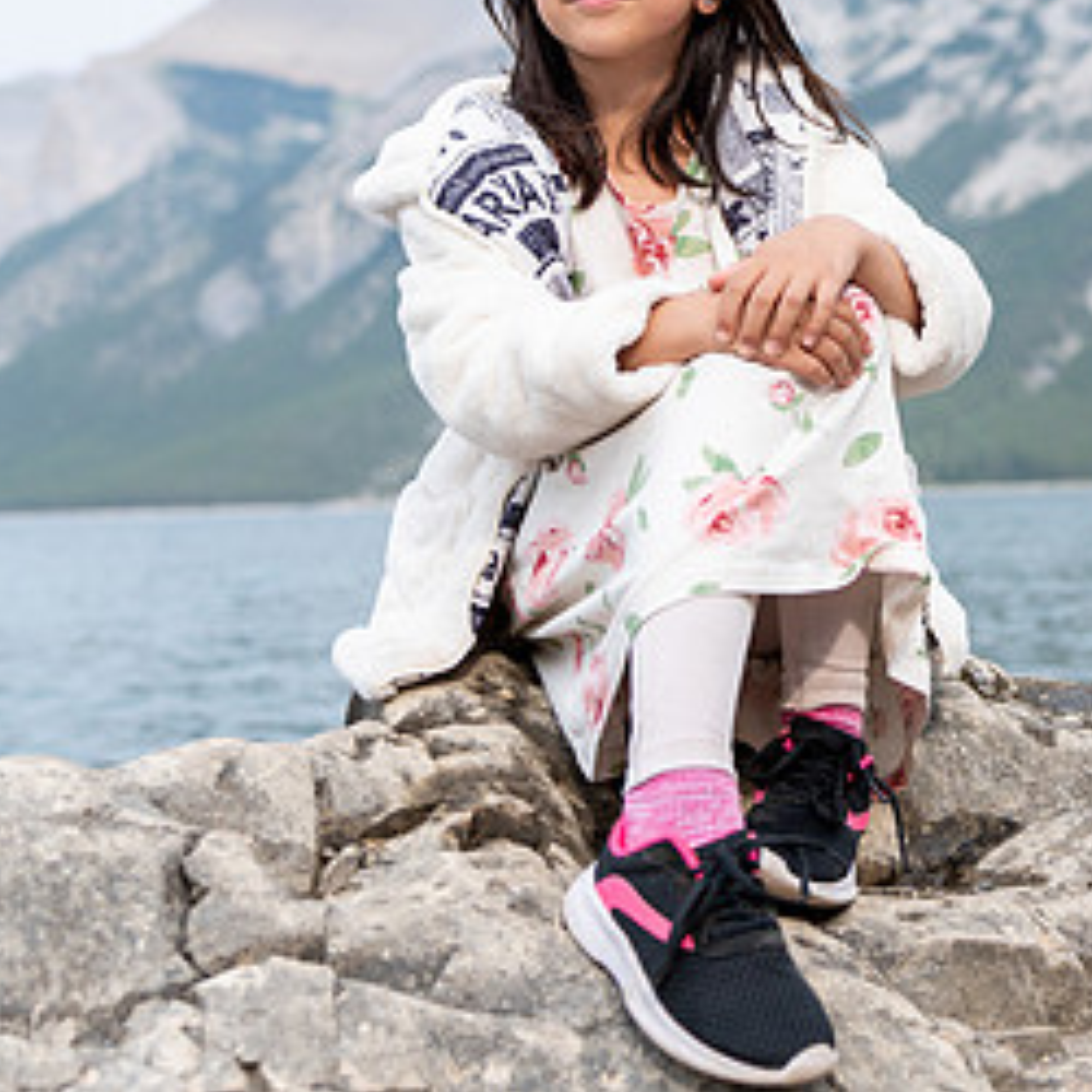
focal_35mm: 69
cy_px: 251
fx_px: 2463
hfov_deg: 23.9
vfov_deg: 24.7
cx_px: 1092
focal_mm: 35
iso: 200
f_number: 2.8
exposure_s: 1/3200
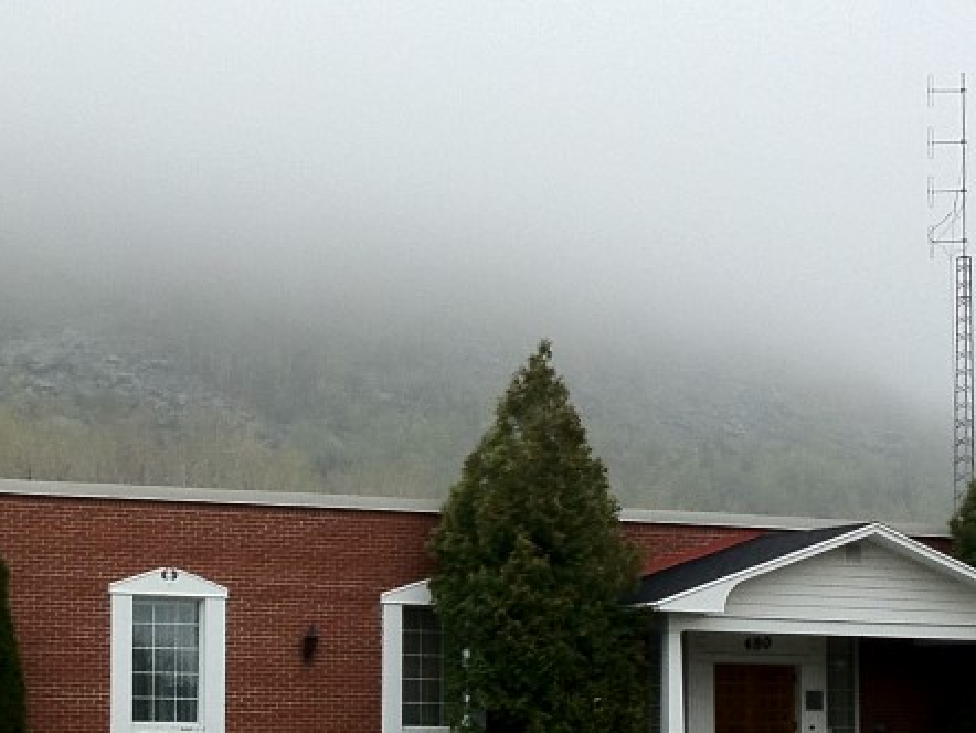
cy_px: 662
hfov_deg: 17.2
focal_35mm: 114
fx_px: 3216
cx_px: 309
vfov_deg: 12.9
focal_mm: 4.28
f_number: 2.4
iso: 64
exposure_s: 1/525
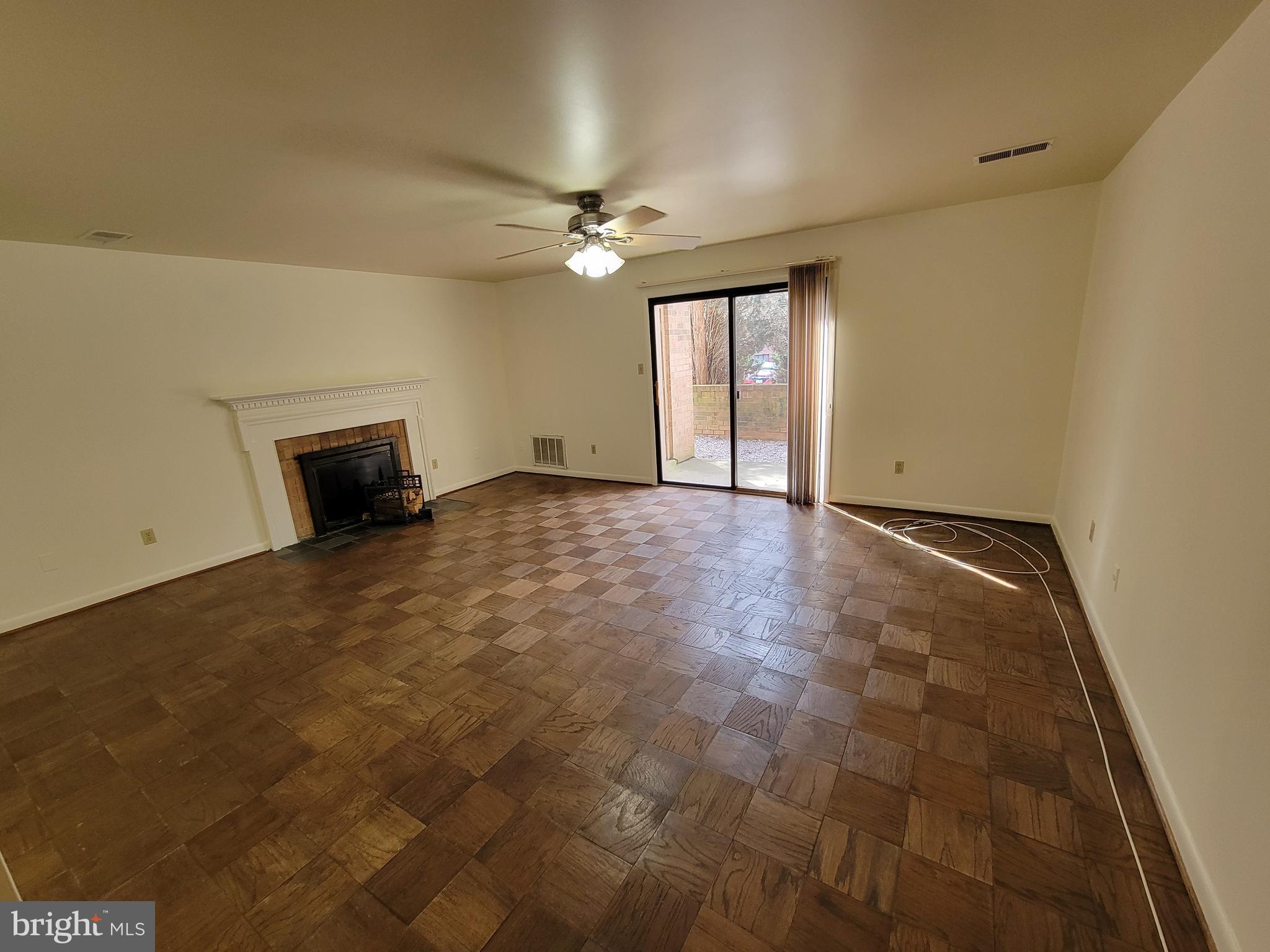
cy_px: 476
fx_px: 477
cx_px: 635
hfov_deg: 106.2
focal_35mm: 13
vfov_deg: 89.9
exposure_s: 1/60
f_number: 2.2
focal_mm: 2.2
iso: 200
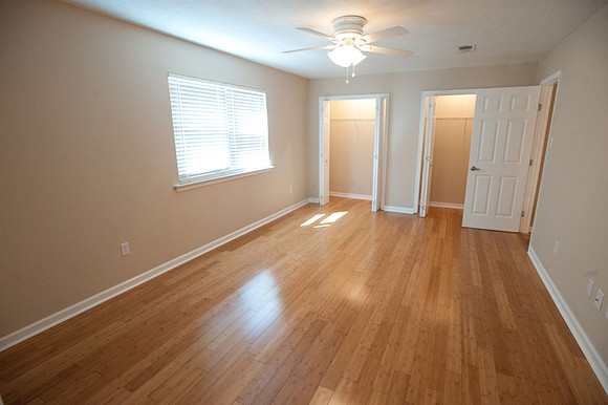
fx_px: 287
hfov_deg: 93.3
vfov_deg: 70.4
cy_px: 202
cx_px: 304
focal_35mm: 17
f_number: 5.6
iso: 3200
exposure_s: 1/100
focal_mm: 17
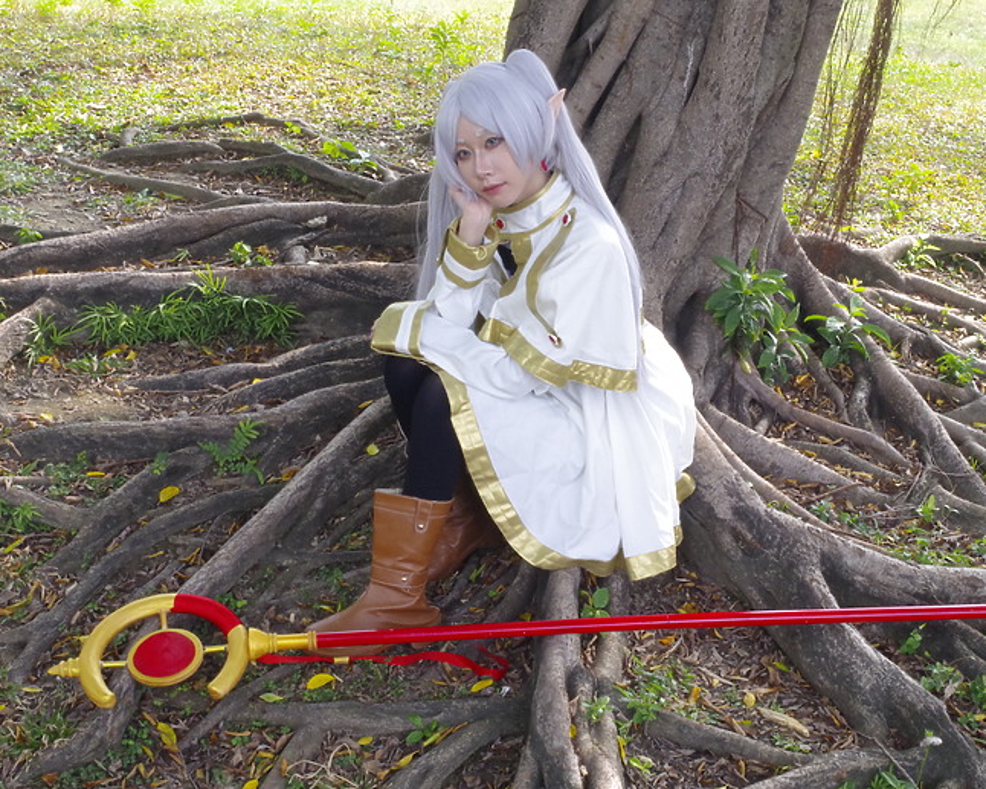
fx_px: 1488
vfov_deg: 29.7
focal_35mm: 51
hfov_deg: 36.6
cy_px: 394
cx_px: 557
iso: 2000
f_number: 4.5
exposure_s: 1/30
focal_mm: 30
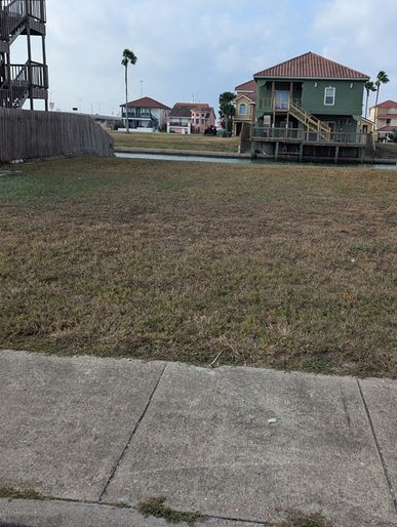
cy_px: 211
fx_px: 473
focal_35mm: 31
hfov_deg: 45.4
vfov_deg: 57.8
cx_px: 233
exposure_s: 1/1855
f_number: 1.85
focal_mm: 6.81
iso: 47
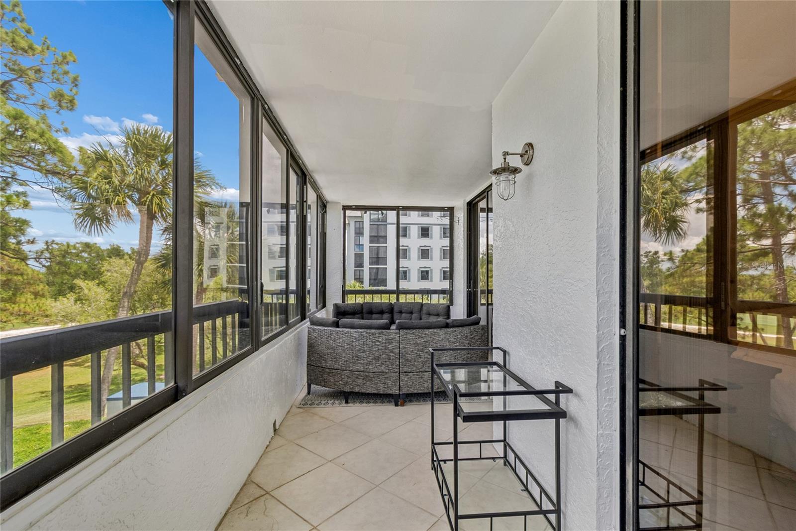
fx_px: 332
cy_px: 266
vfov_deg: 77.3
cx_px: 398
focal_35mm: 15
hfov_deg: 100.4
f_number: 7.1
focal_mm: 10
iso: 100
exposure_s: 1/15
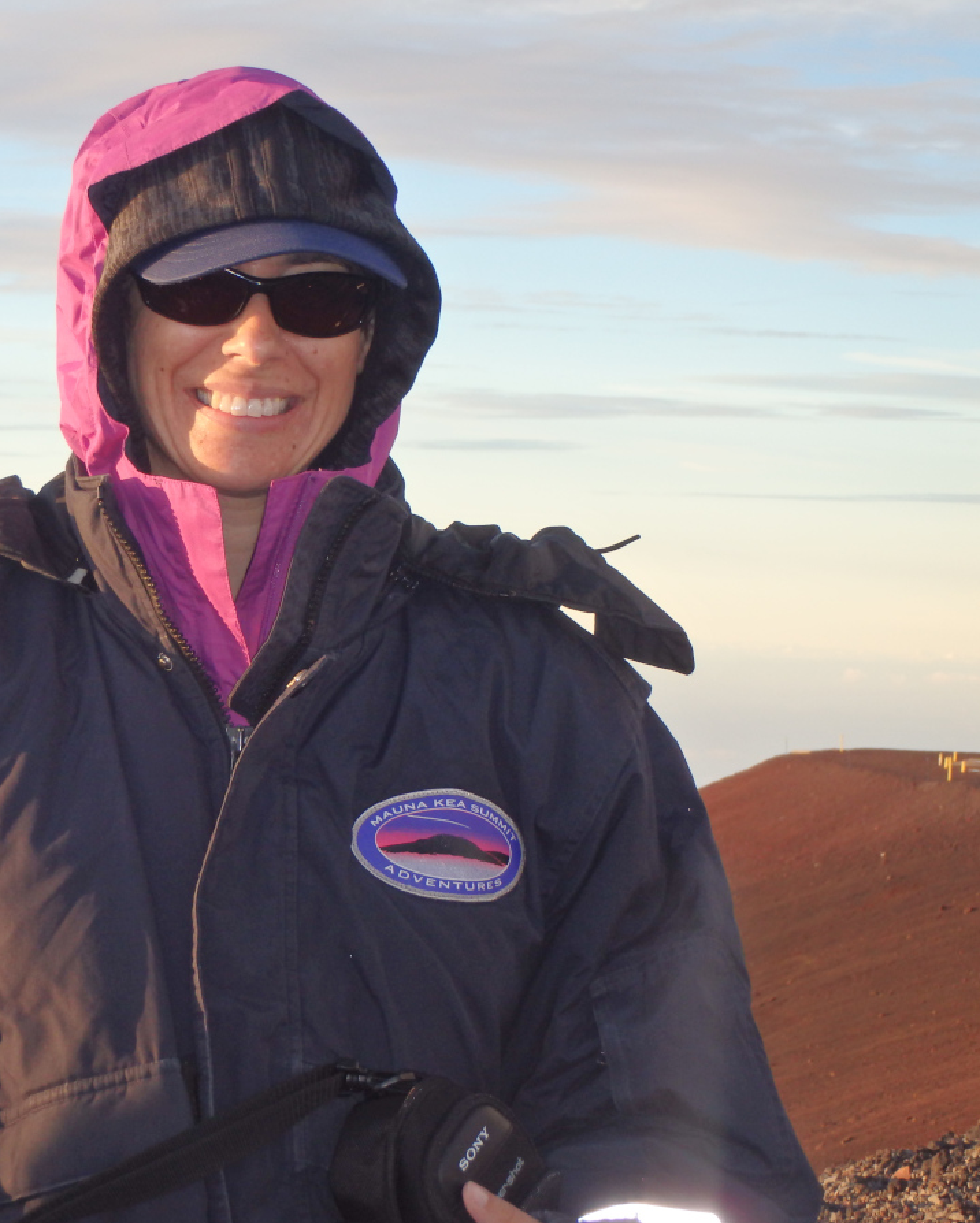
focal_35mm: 110
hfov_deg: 13.9
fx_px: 3985
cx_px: 163
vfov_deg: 17.5
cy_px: 612
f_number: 4.4
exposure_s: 1/160
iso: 160
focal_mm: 15.1
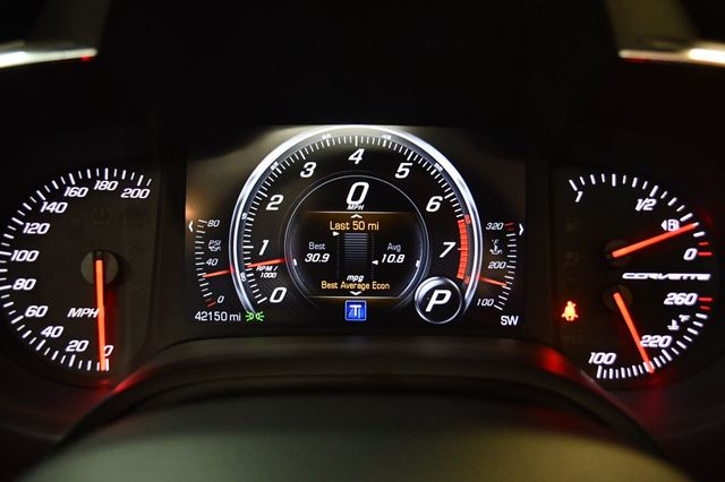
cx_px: 362
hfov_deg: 57.2
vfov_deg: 39.9
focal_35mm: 33
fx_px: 664
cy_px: 241
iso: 3200
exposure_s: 1/60
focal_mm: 22
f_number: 3.8
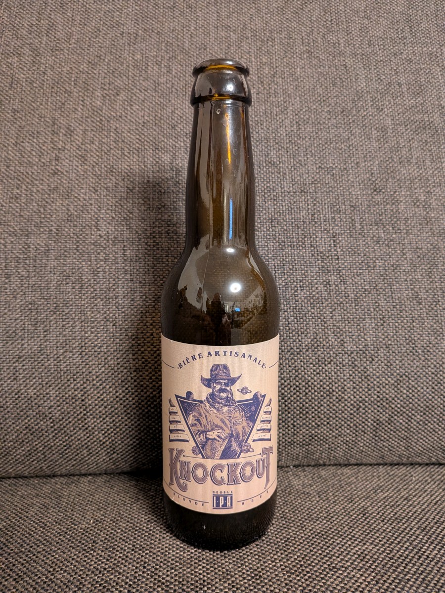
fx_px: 411
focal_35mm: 24
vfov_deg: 71.6
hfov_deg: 56.8
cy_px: 296
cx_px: 222
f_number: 1.7
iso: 329
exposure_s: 1/25
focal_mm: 4.53
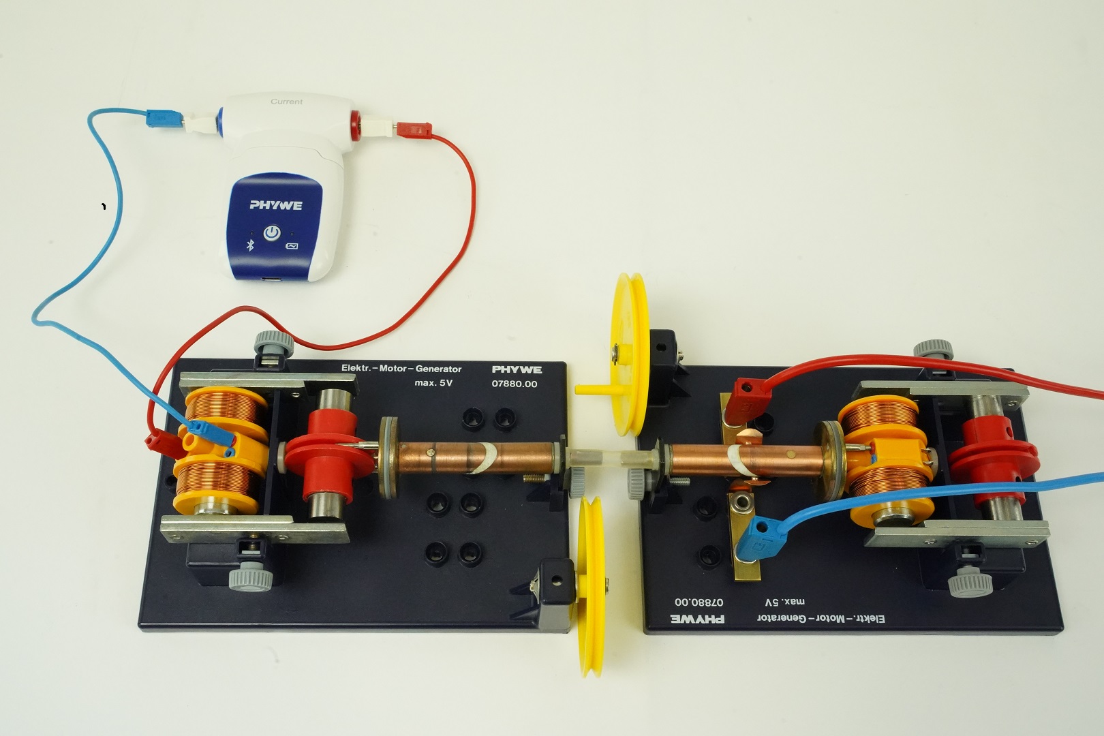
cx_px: 552
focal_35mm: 39
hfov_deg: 49.6
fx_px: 1196
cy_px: 368
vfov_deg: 34.2
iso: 10000
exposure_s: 1/500
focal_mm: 39
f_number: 22
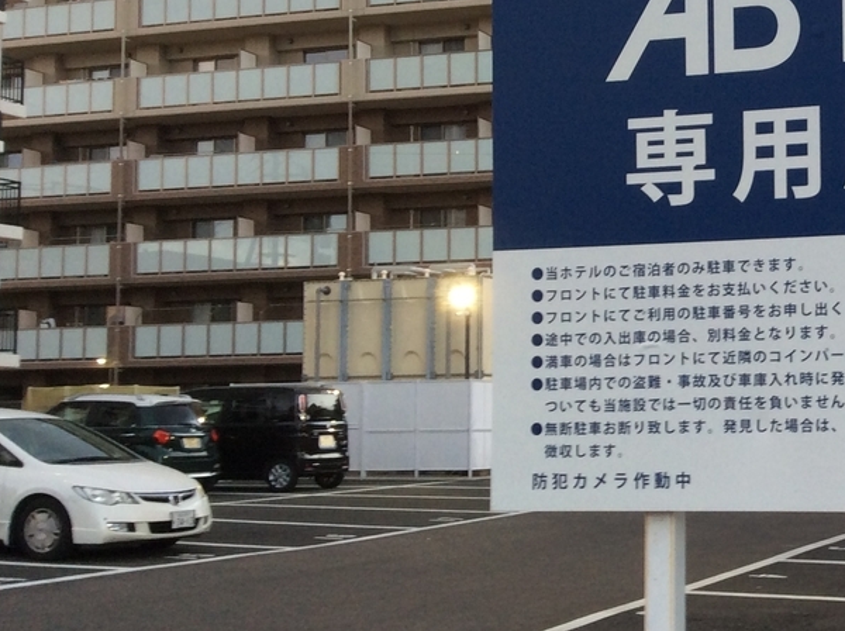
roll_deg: -1.5
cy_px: 313
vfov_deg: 22.9
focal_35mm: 64
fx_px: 1560
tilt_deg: +3.1
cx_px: 818
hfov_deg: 28.7
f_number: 2.4
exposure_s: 1/24
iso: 64
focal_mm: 3.3
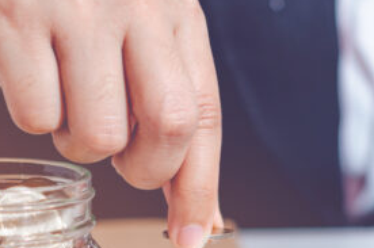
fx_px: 1732
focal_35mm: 167
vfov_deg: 8.2
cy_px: 209
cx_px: 365
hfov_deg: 12.2
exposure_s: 1/125
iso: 100
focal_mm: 40
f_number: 3.2
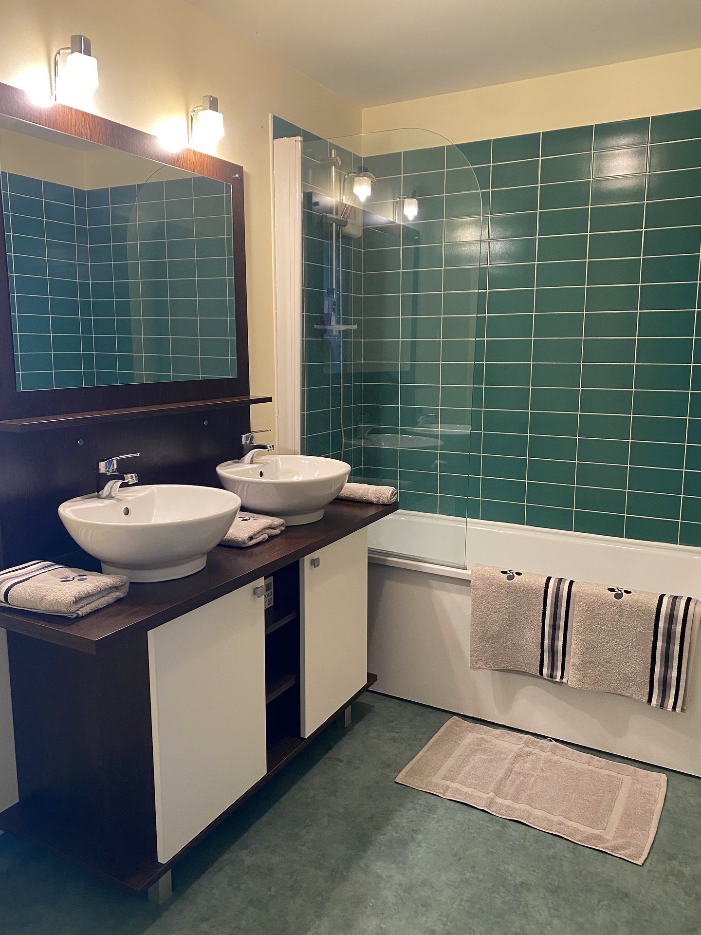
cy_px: 468
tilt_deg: -9.3
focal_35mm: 26
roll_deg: +0.1
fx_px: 702
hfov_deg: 53.1
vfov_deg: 67.3
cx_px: 350
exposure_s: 1/50
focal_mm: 4.25
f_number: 1.8
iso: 200
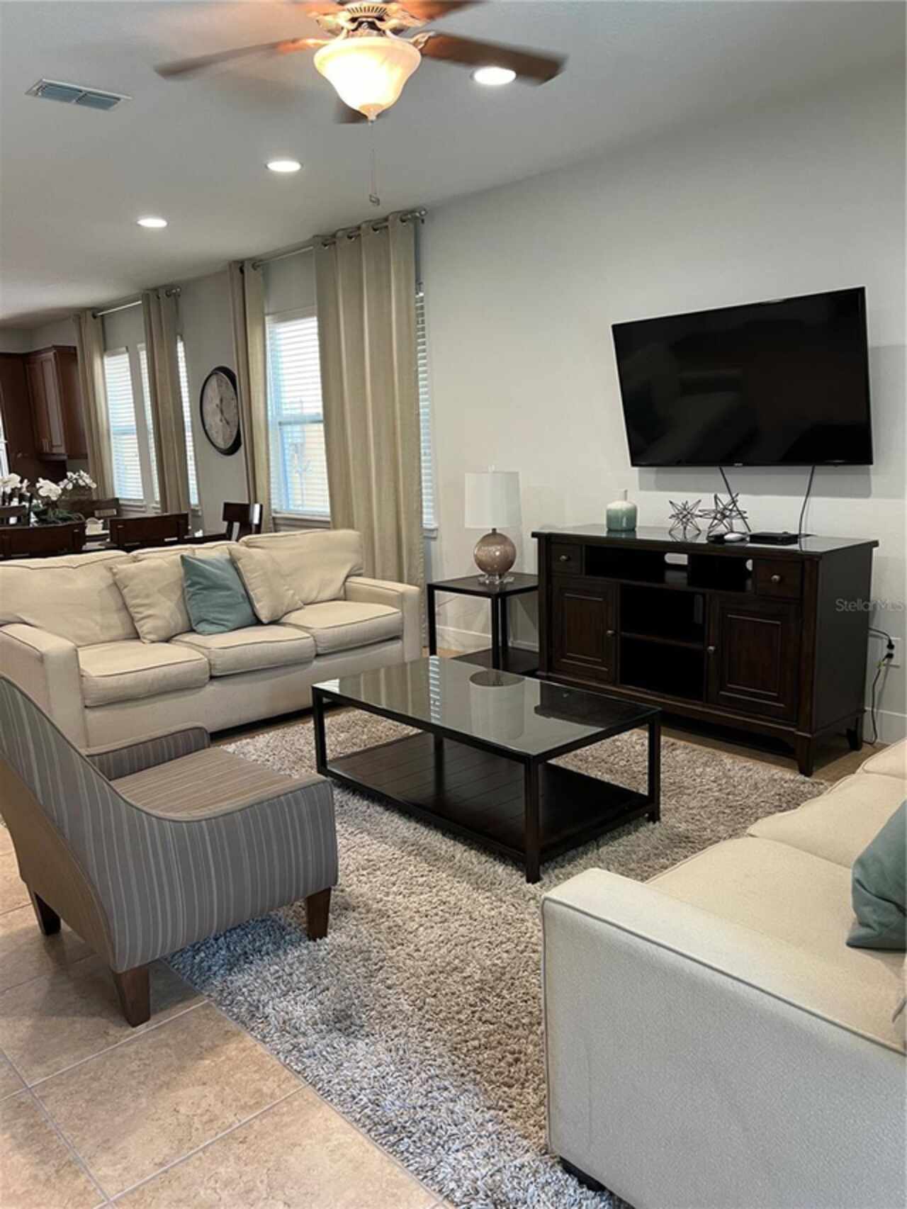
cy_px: 604
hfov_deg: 53.1
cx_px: 454
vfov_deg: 67.3
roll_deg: +2.3
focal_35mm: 26
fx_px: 908
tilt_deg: -9.5
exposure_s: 1/60
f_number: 1.5
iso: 160
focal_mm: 5.7
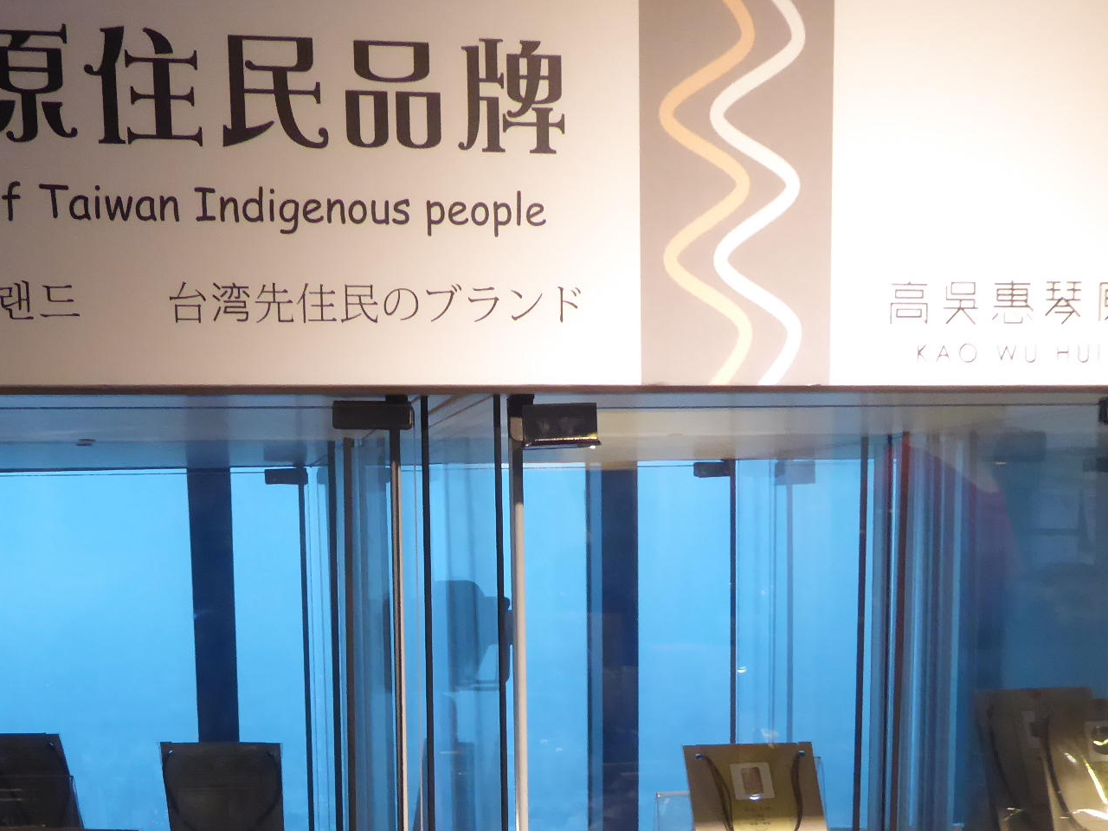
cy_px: 802
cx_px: 431
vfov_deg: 27.7
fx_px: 1600
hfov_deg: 38.0
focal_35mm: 50
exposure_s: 1/30
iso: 400
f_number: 3.3
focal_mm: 4.3
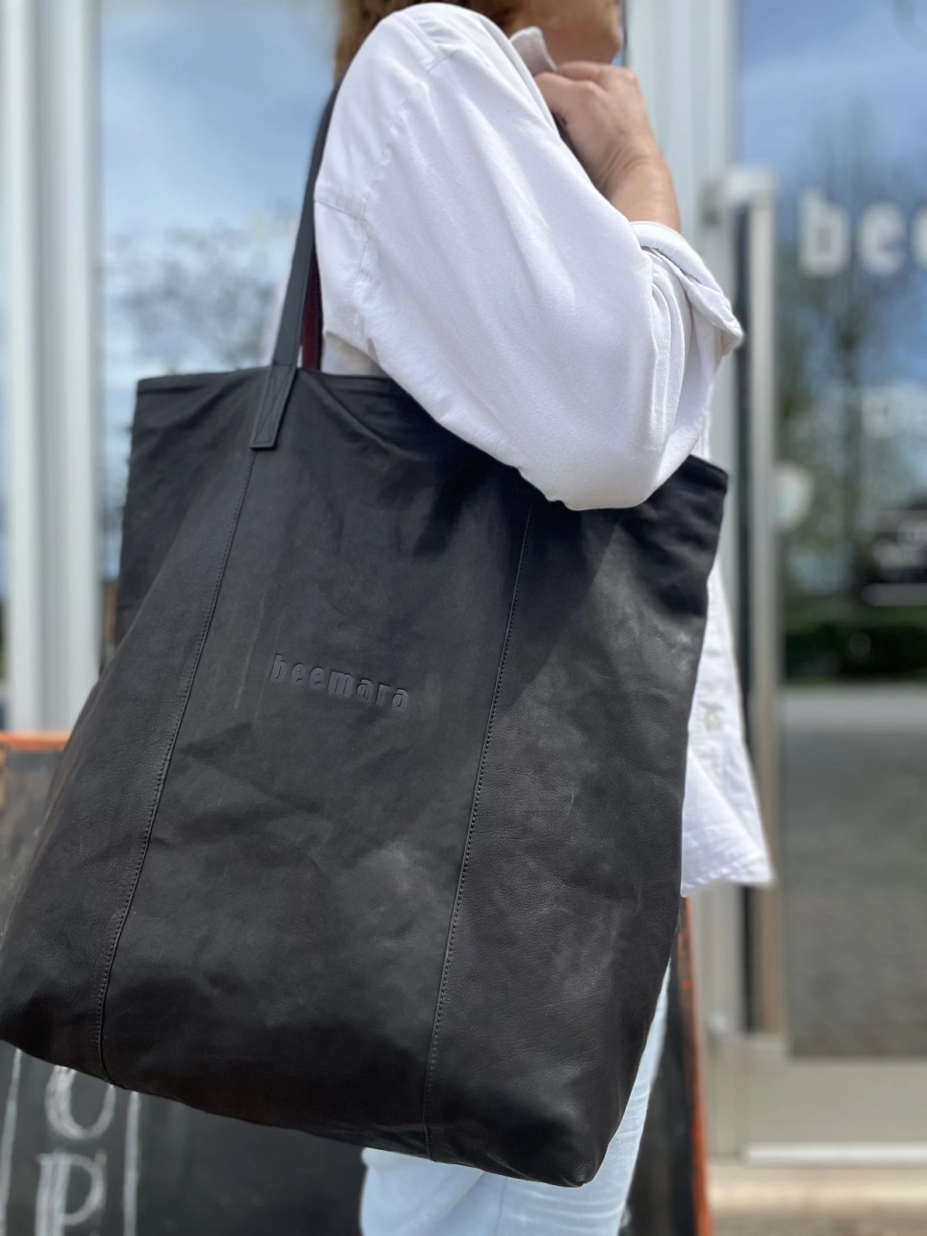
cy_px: 618
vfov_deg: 60.0
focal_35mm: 30
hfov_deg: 46.8
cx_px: 464
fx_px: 1071
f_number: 2.2
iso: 32
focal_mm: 2.71
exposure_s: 1/684
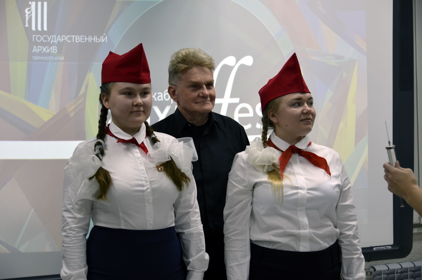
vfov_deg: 14.6
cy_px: 140
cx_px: 211
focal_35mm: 93
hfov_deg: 21.9
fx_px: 1088
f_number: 4.8
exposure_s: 1/100
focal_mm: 62
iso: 400
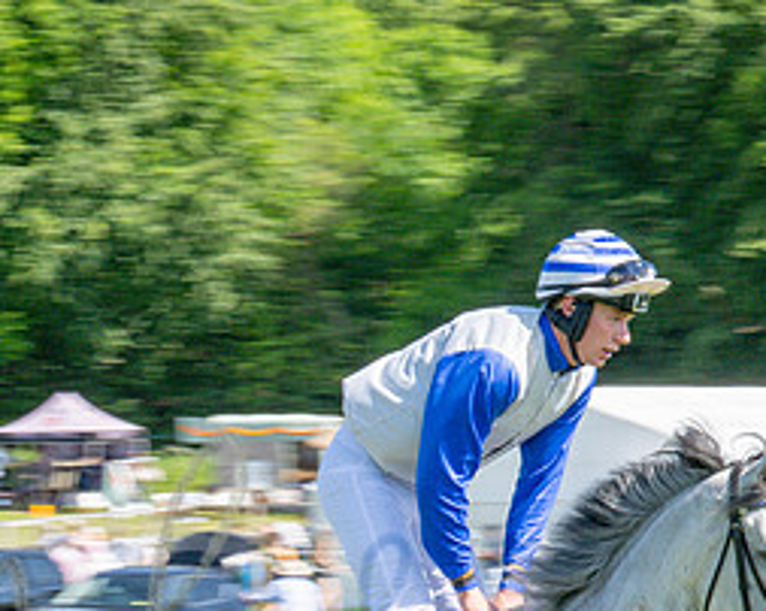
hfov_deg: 7.4
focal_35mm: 263
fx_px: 5958
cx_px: 412
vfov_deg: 5.9
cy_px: 641
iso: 200
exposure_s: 1/160
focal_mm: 70
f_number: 18
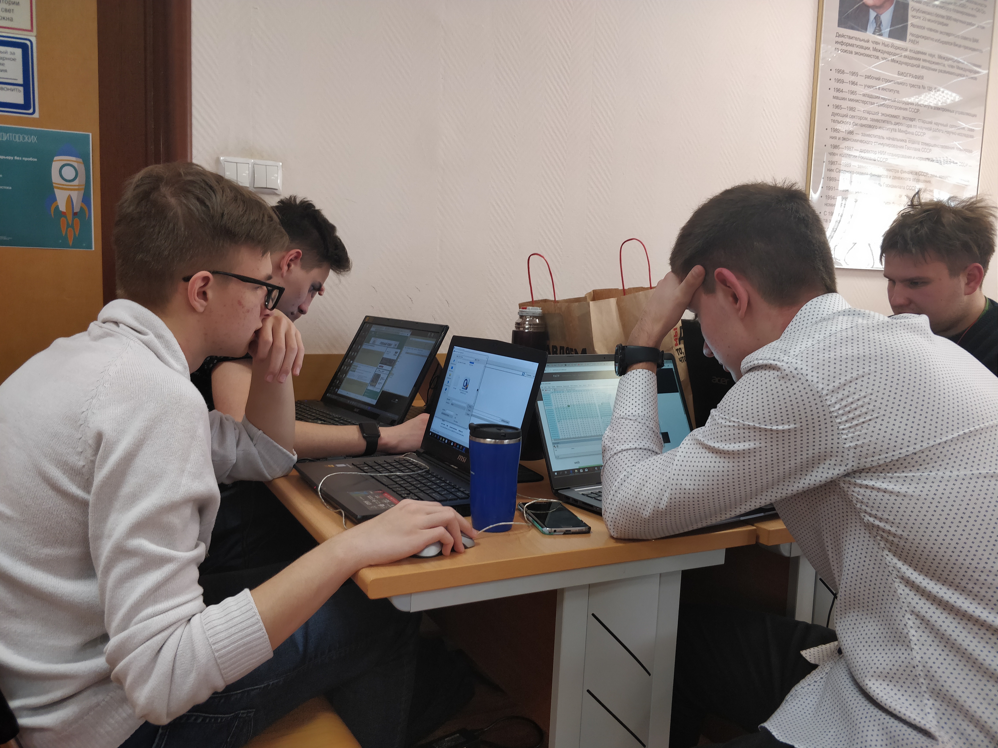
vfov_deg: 56.8
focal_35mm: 24
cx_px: 499
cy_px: 374
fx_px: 692
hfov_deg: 71.6
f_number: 1.7
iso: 320
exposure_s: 1/50
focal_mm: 4.1
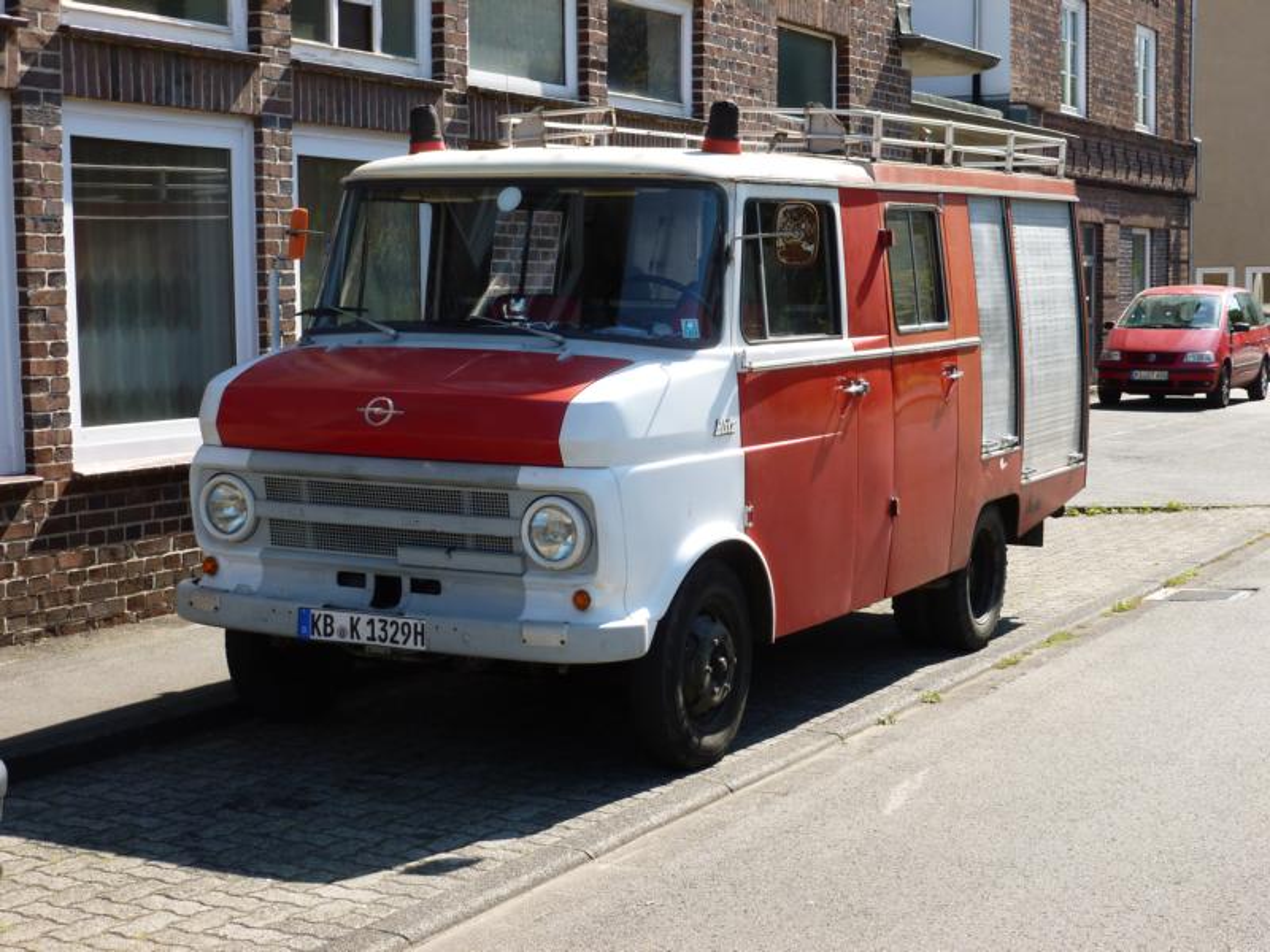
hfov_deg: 31.7
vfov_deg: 24.0
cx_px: 635
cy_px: 476
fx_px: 2238
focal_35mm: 61
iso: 100
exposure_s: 1/250
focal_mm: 10.9
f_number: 4.1
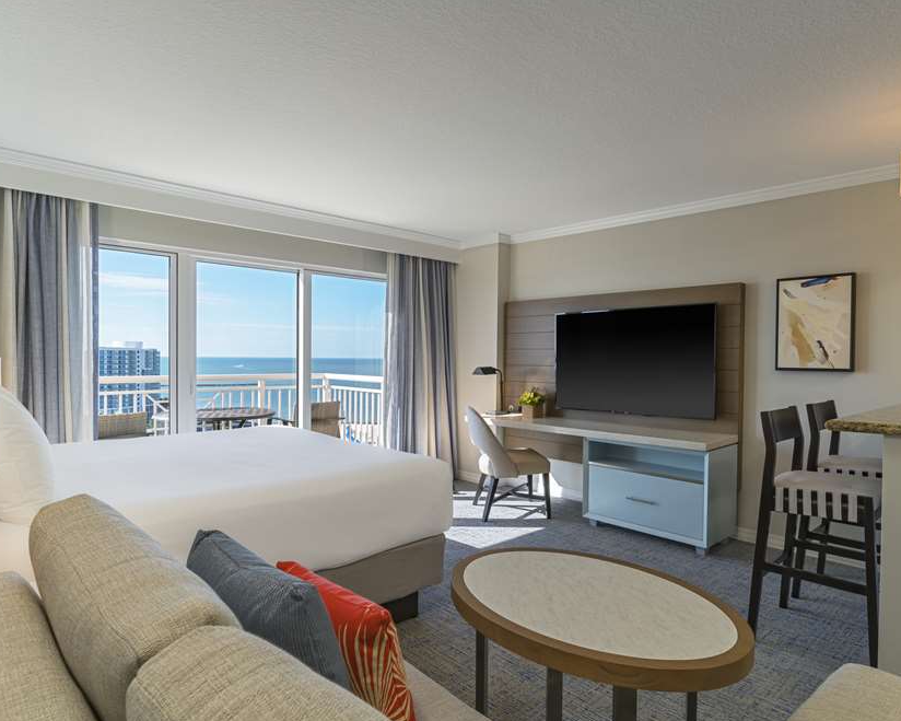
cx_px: 511
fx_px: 560
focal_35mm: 21
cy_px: 364
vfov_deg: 65.5
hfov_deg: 77.2
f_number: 10
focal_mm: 18
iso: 400
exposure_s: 1/100
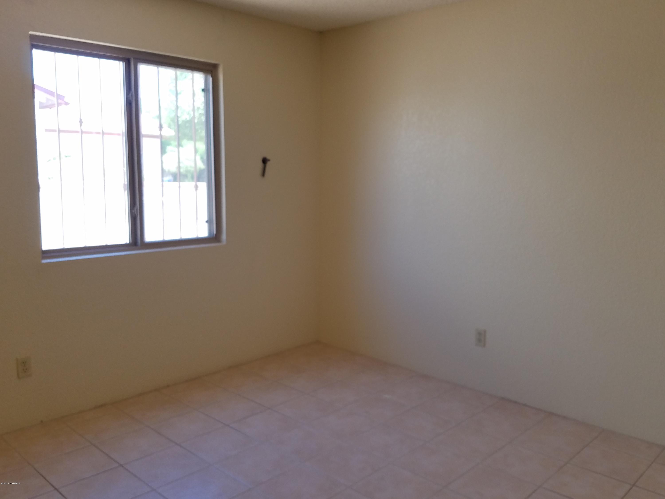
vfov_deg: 53.1
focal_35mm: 26
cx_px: 332
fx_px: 499
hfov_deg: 67.3
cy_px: 250
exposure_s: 1/120
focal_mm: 4.2
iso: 80
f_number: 1.7
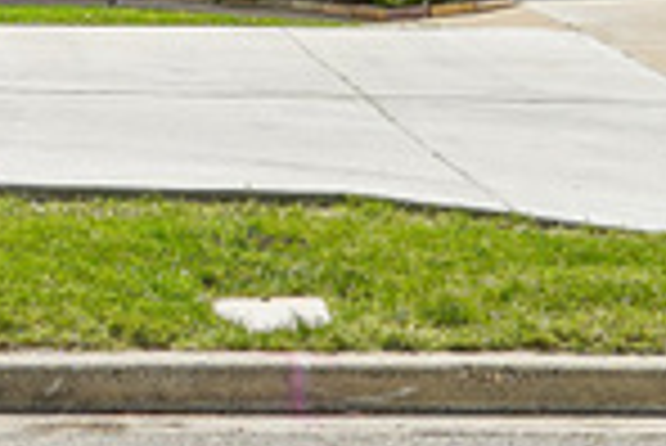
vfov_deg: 10.6
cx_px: -63
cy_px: -216
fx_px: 2315
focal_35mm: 125
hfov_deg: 15.9
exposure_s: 1/250
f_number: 8
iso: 100
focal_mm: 29
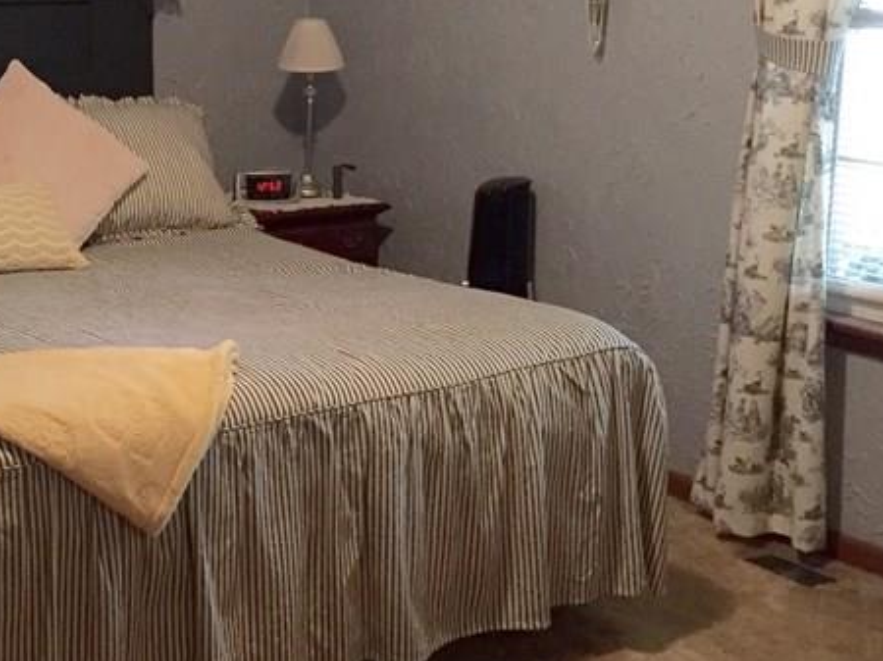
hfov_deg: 28.5
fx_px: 1683
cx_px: 130
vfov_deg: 22.2
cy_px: 245
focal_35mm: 66
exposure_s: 1/15
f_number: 2.2
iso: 320
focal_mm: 4.15
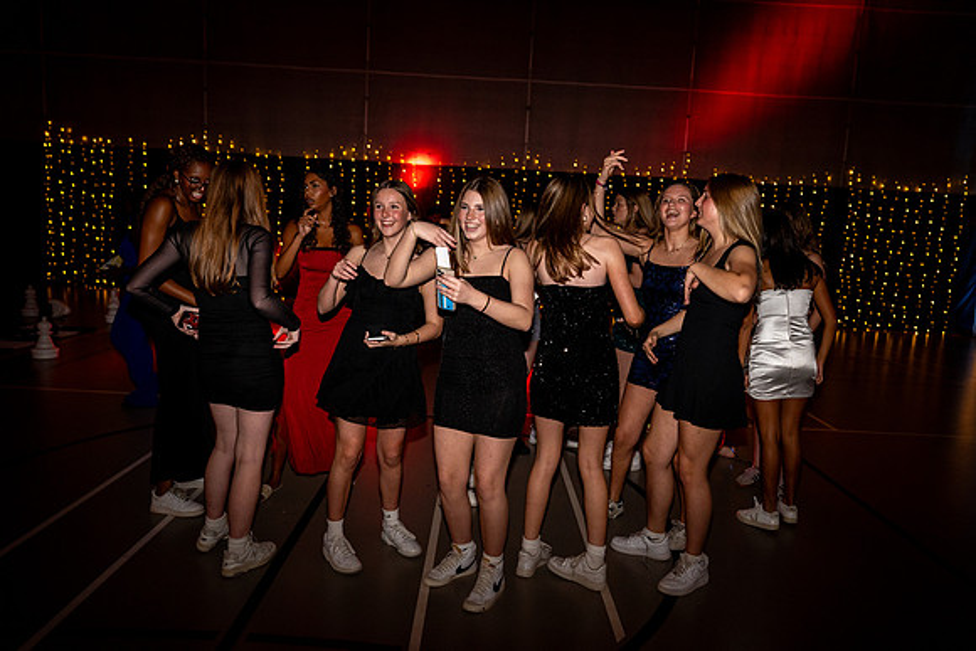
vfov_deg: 48.0
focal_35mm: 27
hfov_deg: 67.4
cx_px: 488
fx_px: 732
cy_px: 326
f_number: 4
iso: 1250
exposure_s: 1/80
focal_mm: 27
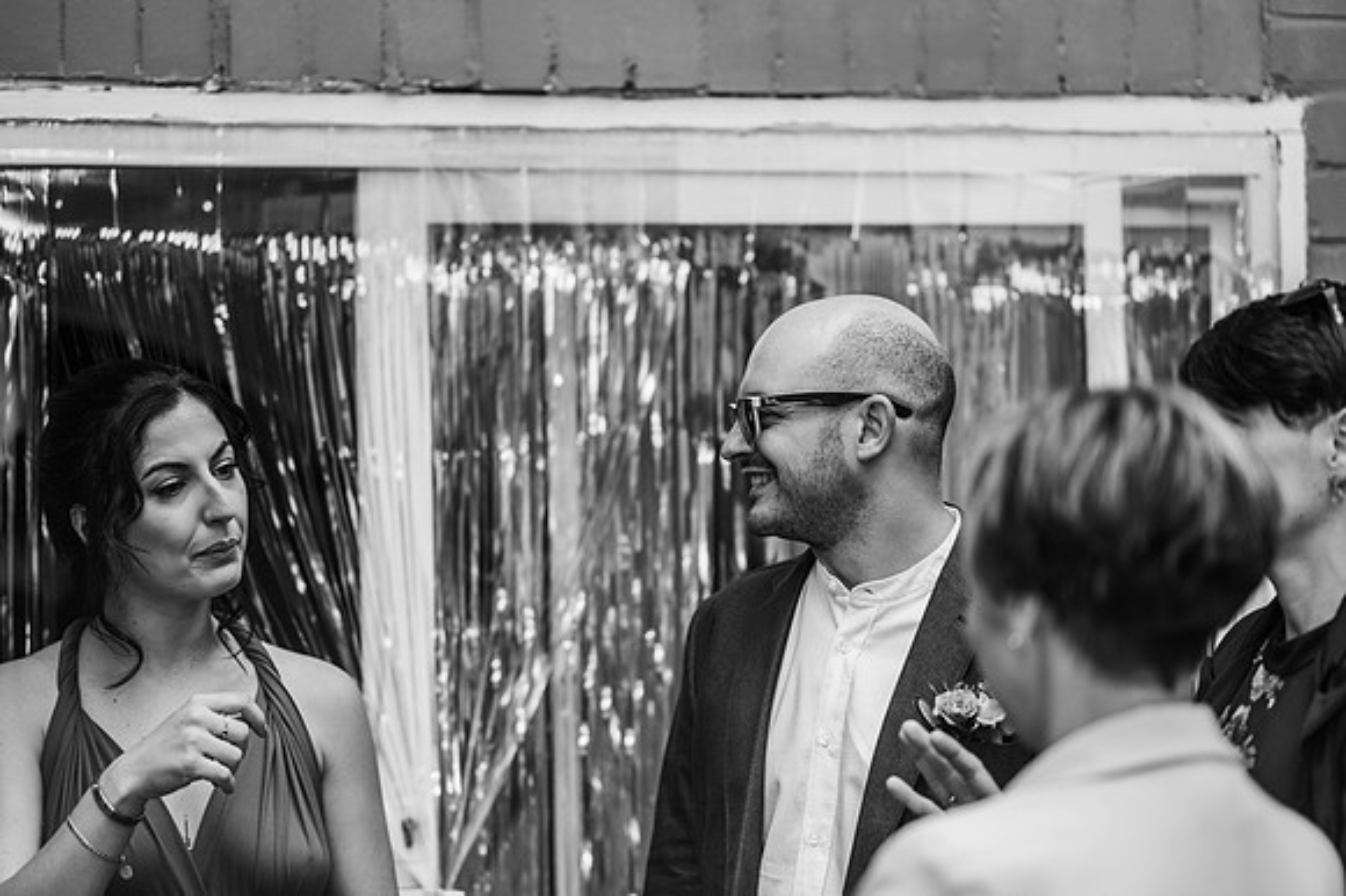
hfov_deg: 23.9
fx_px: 3176
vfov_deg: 16.1
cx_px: 673
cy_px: 448
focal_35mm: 85
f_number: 2
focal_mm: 85
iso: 100
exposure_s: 1/1250
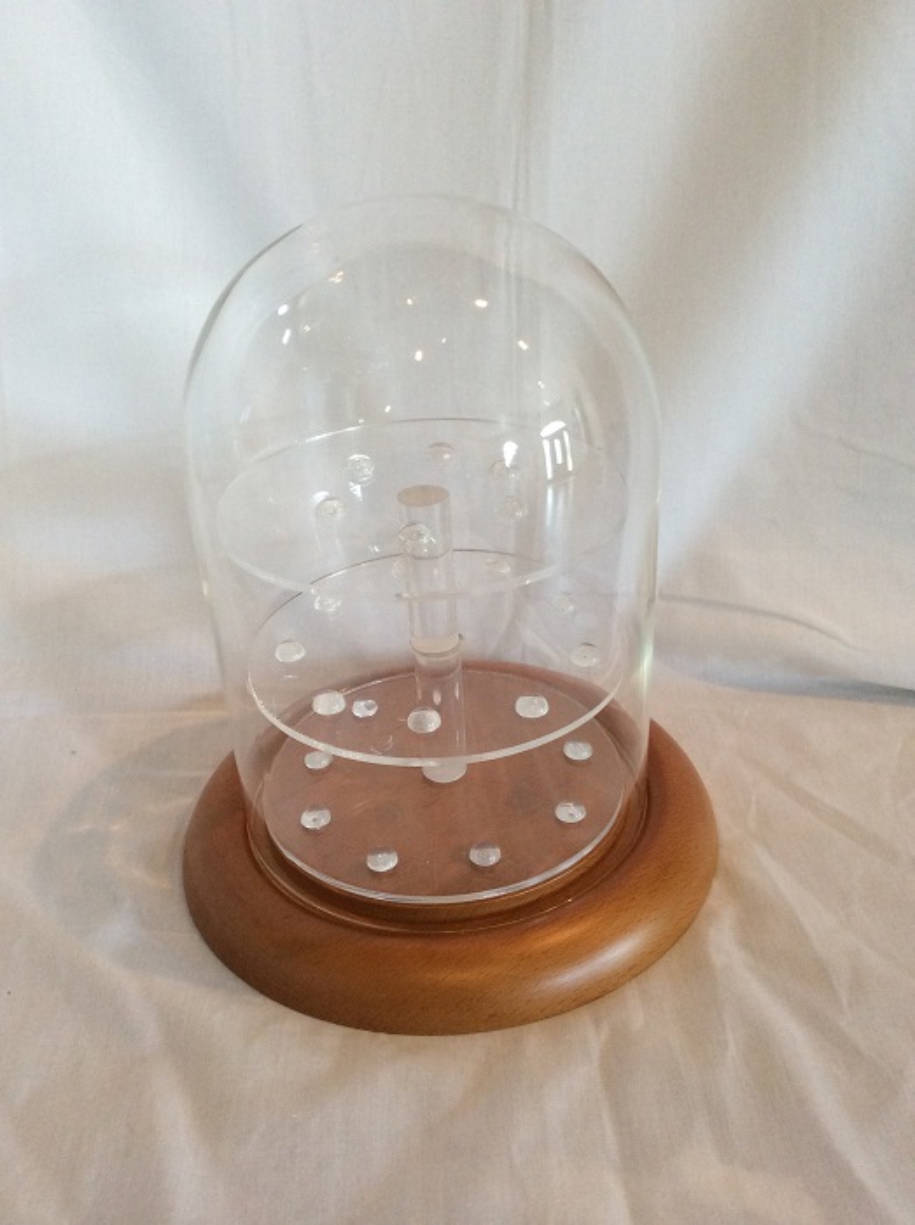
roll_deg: +1.4
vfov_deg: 56.9
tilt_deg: -25.6
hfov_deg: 44.1
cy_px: 612
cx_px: 458
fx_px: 1131
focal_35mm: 32
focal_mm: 3.3
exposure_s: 1/24
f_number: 2.4
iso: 100
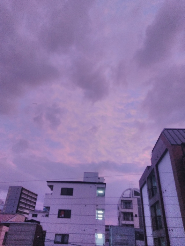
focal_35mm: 26
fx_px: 185
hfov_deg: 53.1
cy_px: 123
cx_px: 92
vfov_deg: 67.3
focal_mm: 3.46
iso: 197
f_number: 2.2
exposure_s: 1/30
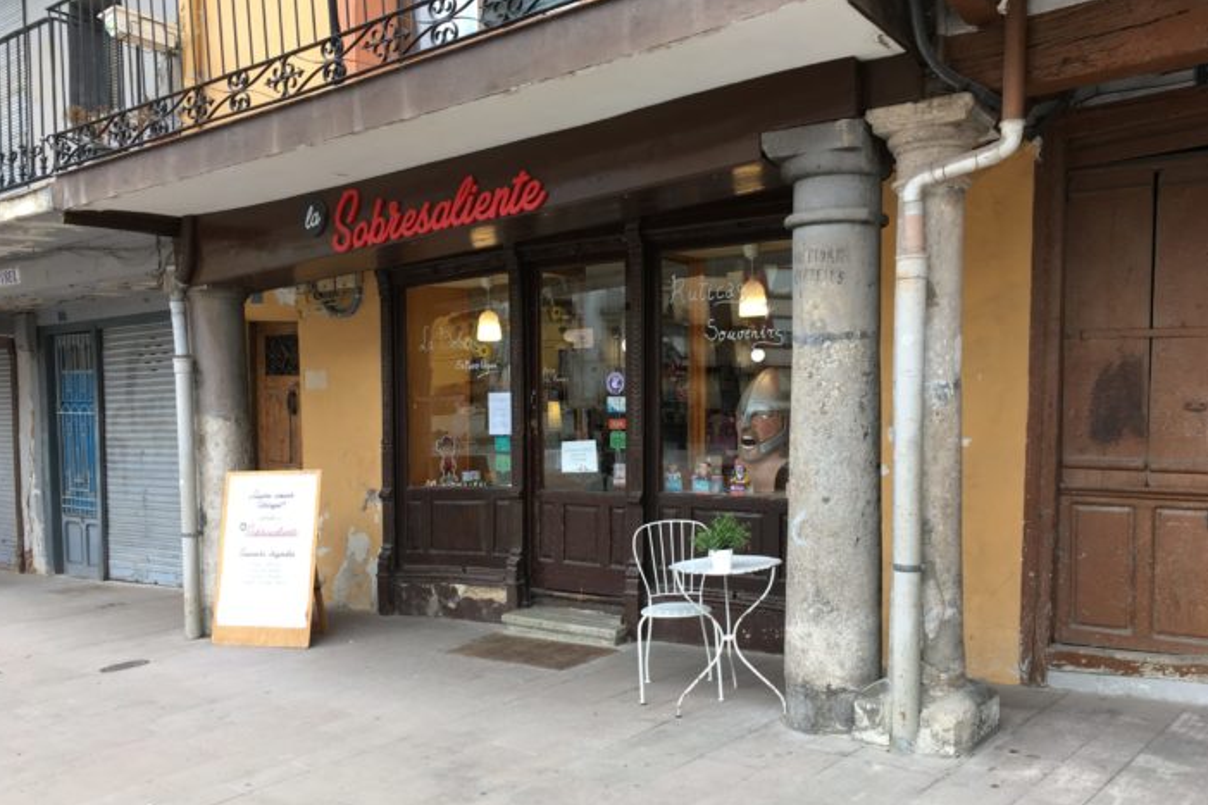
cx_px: 600
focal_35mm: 31
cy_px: 460
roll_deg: -0.6
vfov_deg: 42.2
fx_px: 1040
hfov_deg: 60.3
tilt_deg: -3.1
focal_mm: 4.15
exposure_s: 1/50
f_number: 2.2
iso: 25
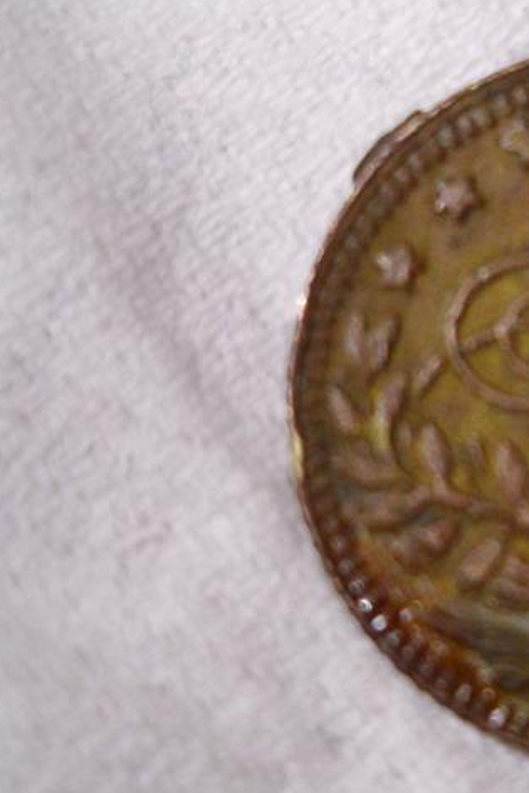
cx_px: 633
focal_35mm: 79
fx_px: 1740
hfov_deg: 16.6
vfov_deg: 25.7
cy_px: 370
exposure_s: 1/60
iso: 400
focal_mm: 6.2
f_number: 3
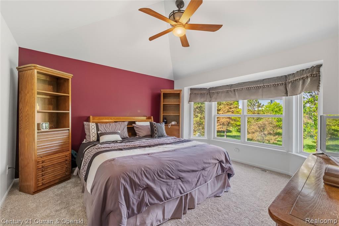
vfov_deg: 77.3
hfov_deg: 100.4
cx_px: 170
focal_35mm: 15
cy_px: 113
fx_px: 141
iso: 800
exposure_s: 1/4
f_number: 7.1
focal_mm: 10
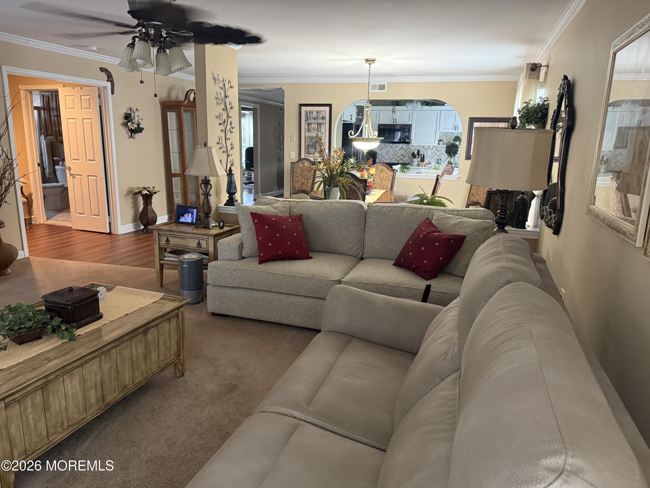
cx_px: 325
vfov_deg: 56.8
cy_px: 244
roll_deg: -1.4
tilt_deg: -13.0
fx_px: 451
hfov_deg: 71.6
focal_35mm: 24
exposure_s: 1/40
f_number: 1.78
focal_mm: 6.76
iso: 640
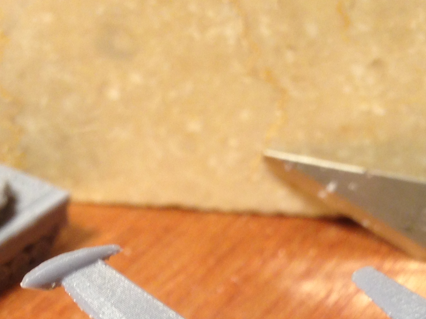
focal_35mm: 86
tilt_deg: -42.3
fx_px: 1058
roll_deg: +1.1
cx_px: 246
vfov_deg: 16.3
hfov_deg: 22.7
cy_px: 414
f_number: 2.4
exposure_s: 1/20
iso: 64
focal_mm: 4.12
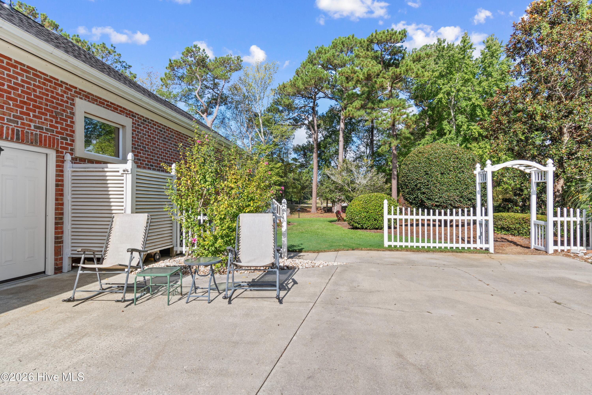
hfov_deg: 86.9
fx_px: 312
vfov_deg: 64.6
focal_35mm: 19
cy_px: 198
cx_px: 296
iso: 100
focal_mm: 13
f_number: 6.3
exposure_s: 1/160
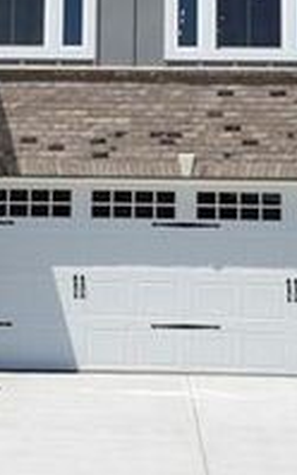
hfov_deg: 10.5
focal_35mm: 125
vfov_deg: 16.3
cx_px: 117
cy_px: -25
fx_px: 1616
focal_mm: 6.76
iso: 64
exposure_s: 1/5618
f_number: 1.78
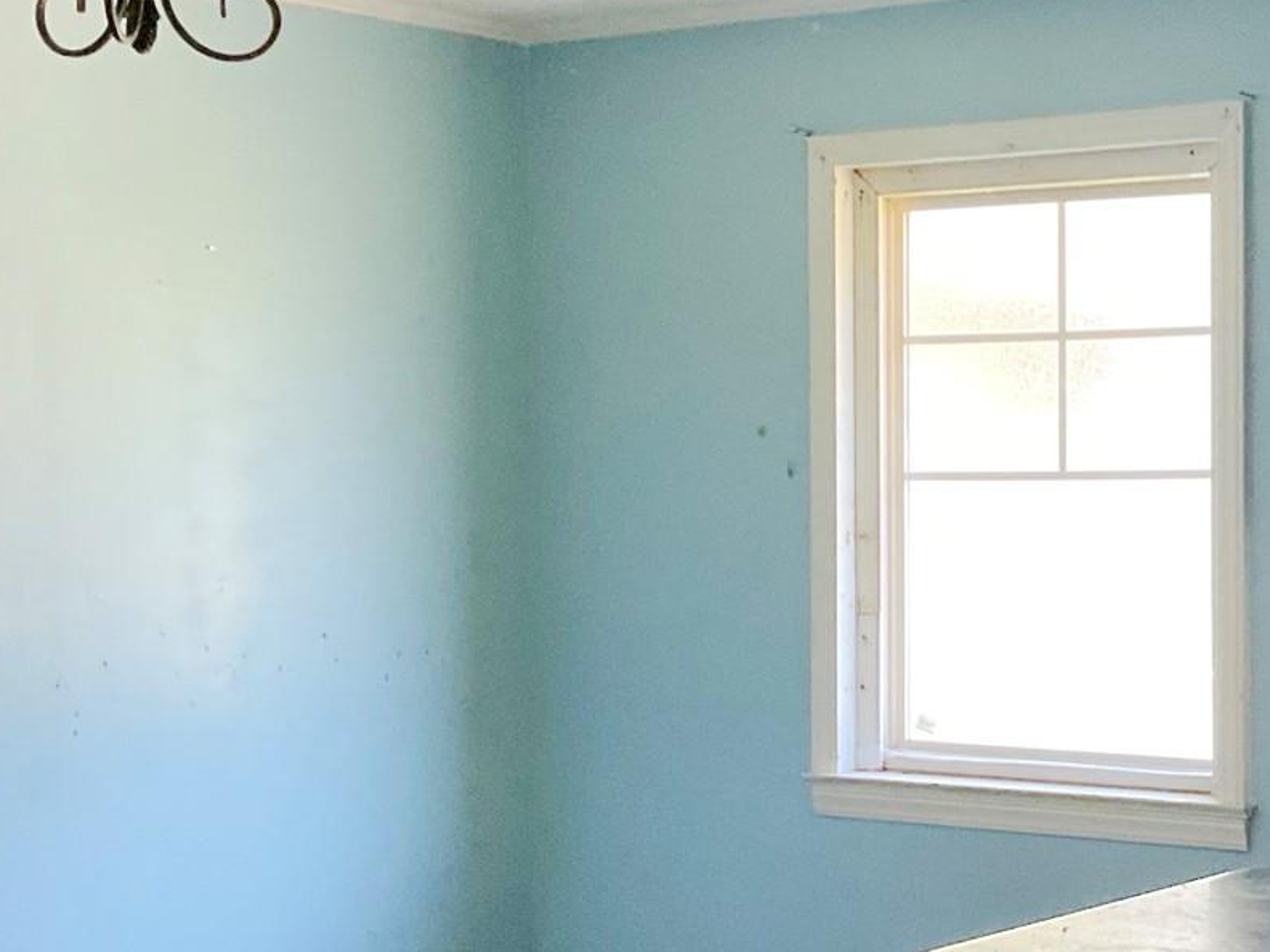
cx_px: 1211
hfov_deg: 25.0
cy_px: 518
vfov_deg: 19.6
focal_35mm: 75
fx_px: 2752
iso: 200
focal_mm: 3
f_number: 1.8
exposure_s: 1/60
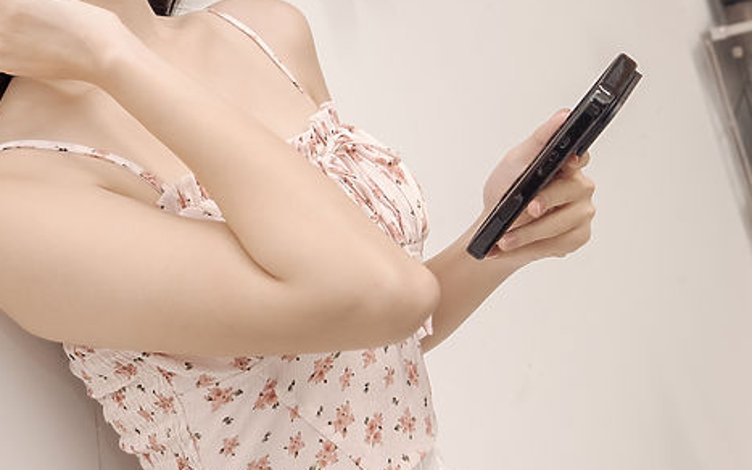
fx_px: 1414
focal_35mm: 69
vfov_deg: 18.5
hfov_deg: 29.4
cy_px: 36
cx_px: 198
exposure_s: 1/100
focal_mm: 24
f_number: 4
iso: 1000
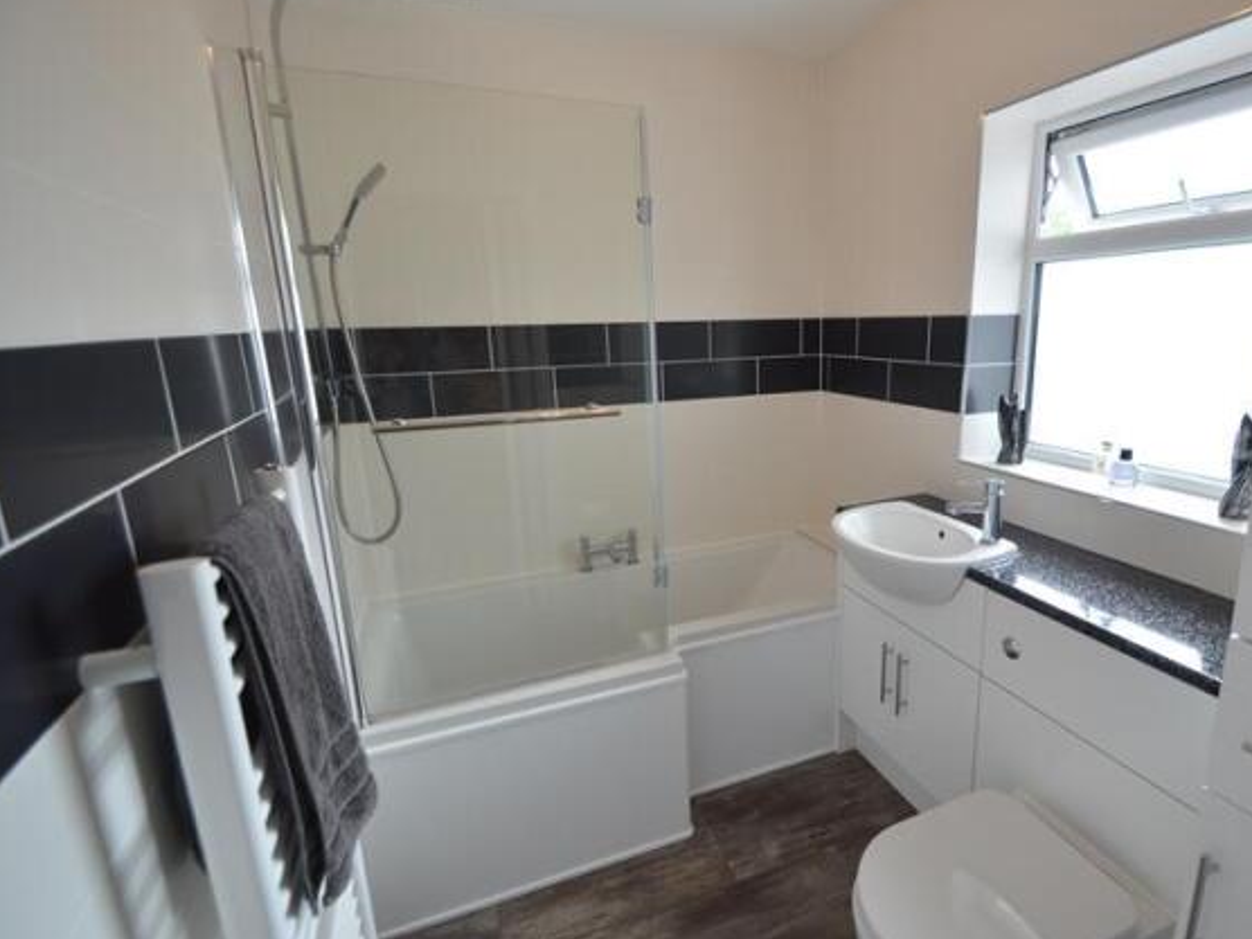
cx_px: 718
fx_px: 615
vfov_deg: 74.7
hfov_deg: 90.4
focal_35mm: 17
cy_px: 466
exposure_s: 1/40
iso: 100
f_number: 3.5
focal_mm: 10
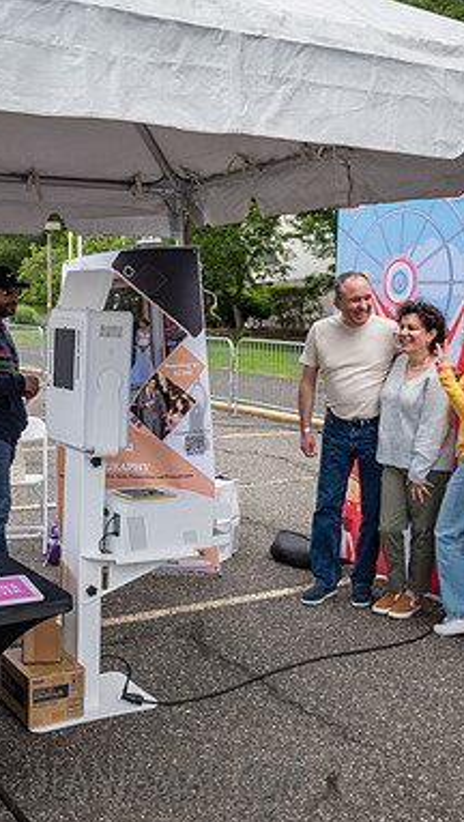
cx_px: 228
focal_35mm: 45
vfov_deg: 45.4
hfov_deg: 26.6
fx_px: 982
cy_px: 411
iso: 400
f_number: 5
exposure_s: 1/800
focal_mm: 26
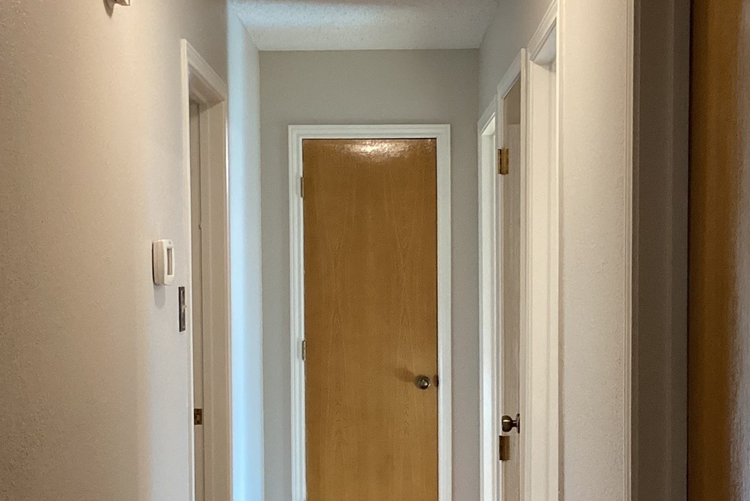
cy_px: 321
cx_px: 397
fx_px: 1271
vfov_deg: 22.2
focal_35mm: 61
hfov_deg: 32.9
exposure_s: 1/40
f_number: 2.4
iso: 250
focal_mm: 3.3
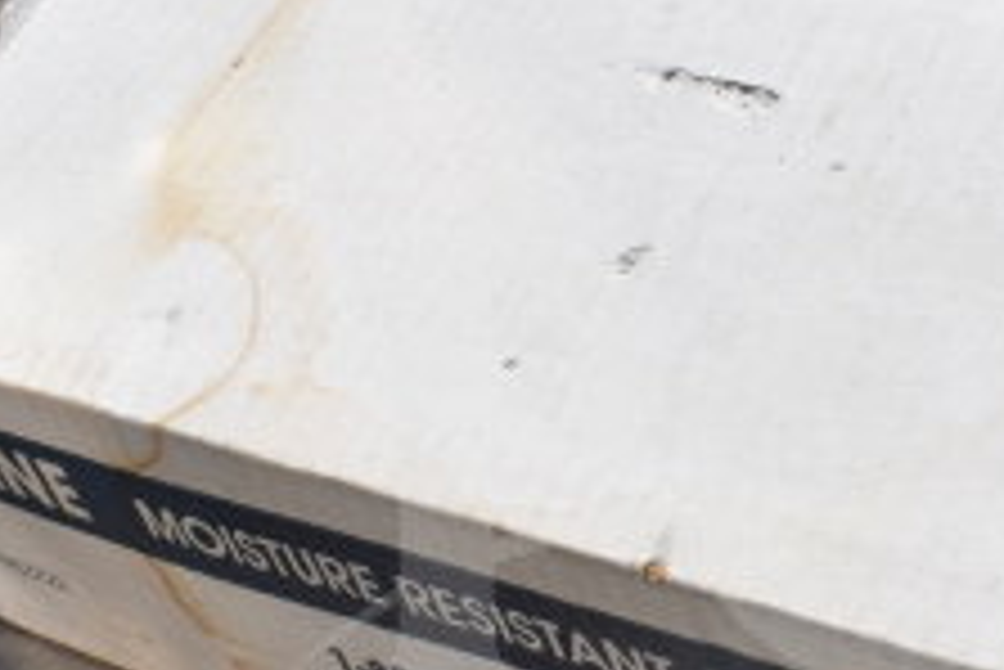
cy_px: 582
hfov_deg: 24.4
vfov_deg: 16.5
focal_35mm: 82
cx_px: 783
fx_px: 2288
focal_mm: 20
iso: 200
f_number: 11
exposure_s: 1/500
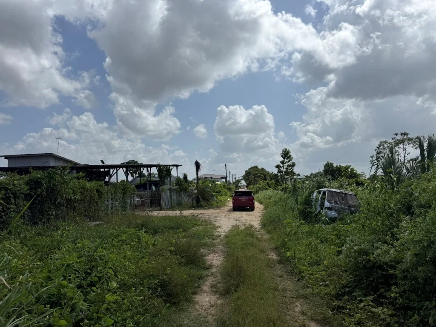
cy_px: 164
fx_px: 302
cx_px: 218
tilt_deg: +5.1
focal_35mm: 24
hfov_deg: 71.6
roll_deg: +0.1
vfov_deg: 56.8
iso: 80
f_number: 1.78
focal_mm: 6.76
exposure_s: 1/11905
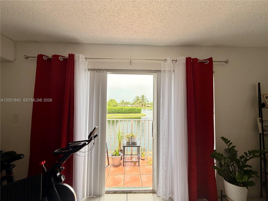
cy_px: 100
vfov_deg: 85.7
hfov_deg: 102.1
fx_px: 108
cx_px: 134
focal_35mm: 14
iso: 40
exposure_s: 1/136
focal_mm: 2.22
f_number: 2.2
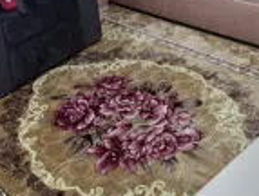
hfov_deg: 32.7
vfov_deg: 19.2
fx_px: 435
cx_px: 74
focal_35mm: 58
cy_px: -156
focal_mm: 2.2
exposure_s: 1/50
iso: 200
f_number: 2.2
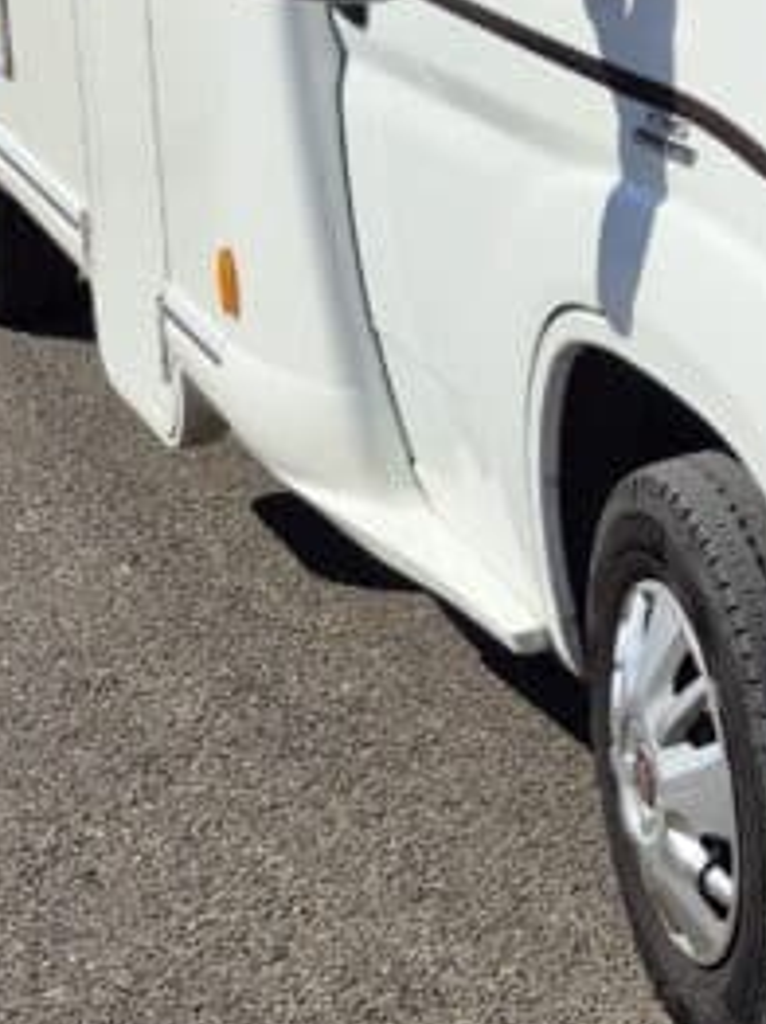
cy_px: -168
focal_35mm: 90
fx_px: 2660
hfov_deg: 15.2
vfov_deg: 20.5
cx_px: 1137
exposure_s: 1/2736
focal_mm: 5.4
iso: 25
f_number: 1.8
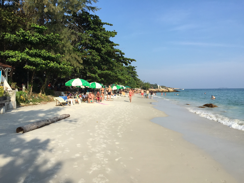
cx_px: 122
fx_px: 204
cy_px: 92
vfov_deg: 48.2
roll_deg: -0.3
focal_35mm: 29
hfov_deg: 61.7
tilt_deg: -0.5
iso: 32
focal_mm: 4.15
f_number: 2.2
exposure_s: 1/1799
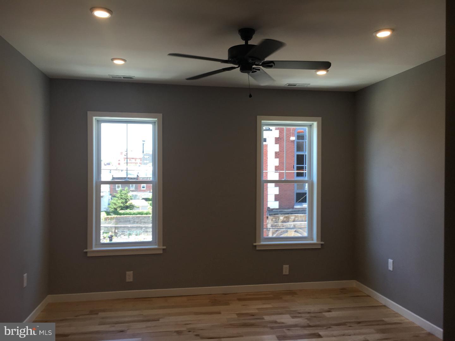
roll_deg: +0.7
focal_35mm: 29
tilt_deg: -0.6
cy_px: 170
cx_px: 228
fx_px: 381
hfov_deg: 61.7
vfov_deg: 48.2
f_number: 2.2
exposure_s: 1/60
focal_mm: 4.15
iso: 25
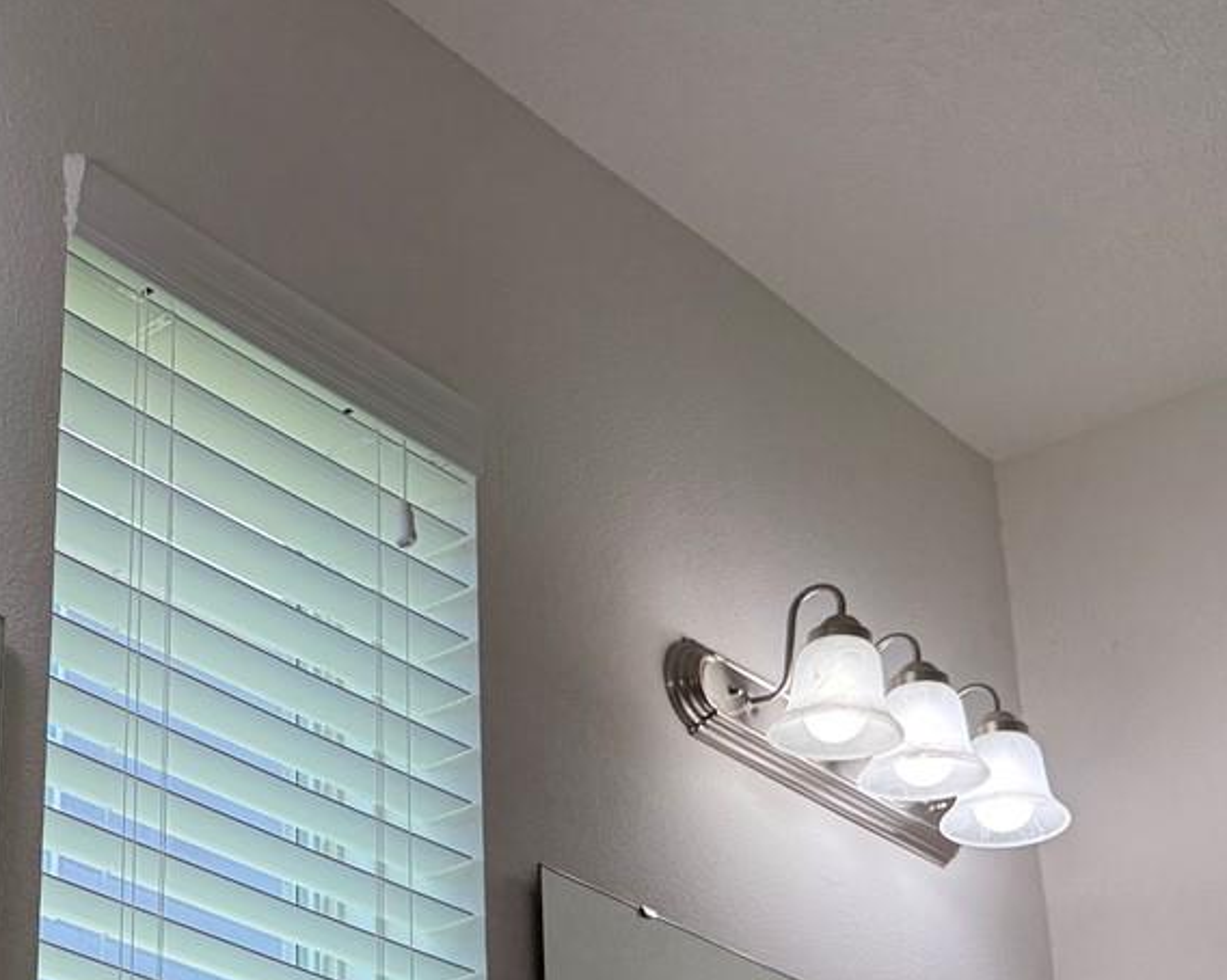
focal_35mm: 66
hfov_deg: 26.5
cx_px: -112
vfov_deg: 22.4
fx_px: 2396
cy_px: 948
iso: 80
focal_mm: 6.76
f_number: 1.78
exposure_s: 1/255
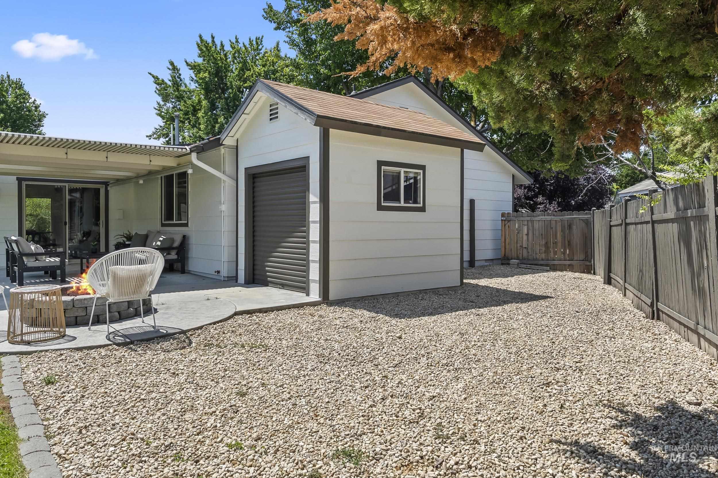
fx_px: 519
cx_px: 359
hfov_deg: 69.4
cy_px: 239
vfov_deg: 49.6
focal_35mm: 26
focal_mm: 17.5
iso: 640
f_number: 7.1
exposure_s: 1/200
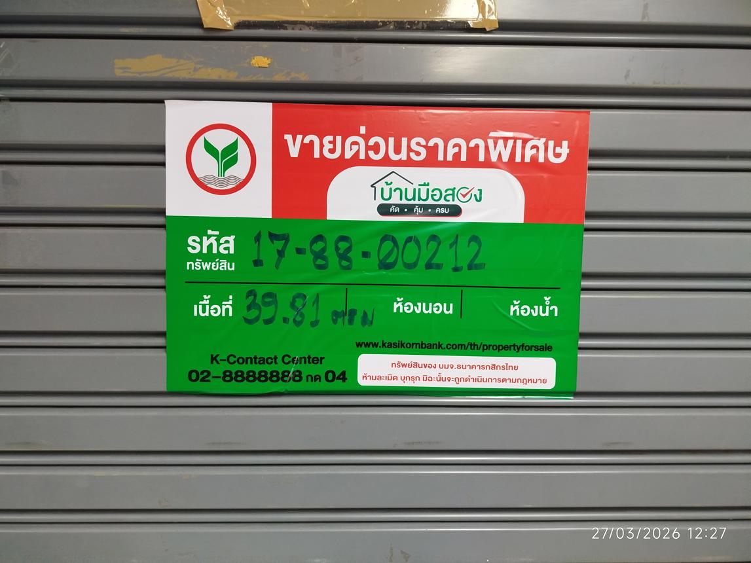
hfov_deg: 71.6
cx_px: 376
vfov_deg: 56.8
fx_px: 521
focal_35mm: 24
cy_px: 282
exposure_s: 1/33
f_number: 1.7
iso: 500
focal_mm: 5.31
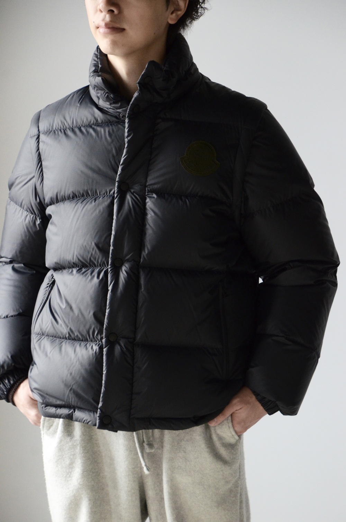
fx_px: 2388
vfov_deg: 12.5
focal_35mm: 165
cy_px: 261
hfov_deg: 8.3
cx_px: 173
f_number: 5.6
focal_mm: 110
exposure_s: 1/50
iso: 1600
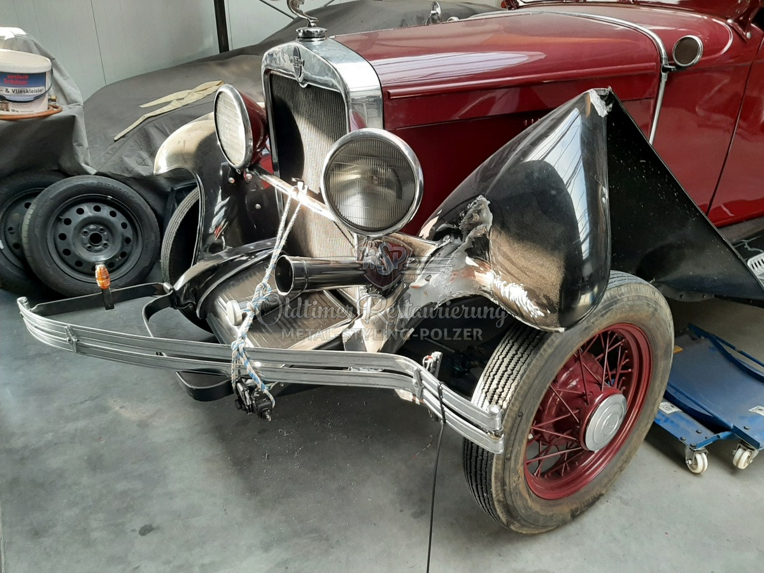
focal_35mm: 26
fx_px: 574
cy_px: 286
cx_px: 382
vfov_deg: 53.1
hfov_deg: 67.3
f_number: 1.7
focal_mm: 3.93
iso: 80
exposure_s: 1/50
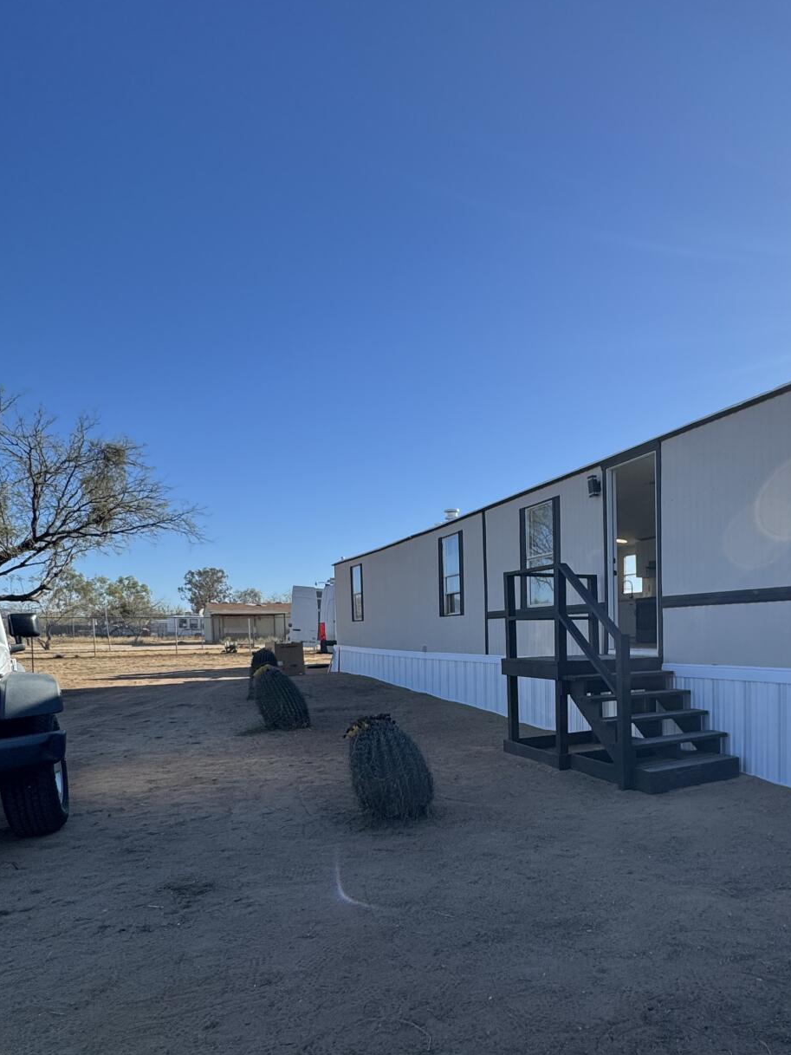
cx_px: 606
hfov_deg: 55.7
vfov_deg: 72.5
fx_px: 701
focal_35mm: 23
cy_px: 668
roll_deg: +1.5
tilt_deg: -3.0
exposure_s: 1/1370
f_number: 2.2
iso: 50
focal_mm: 2.22
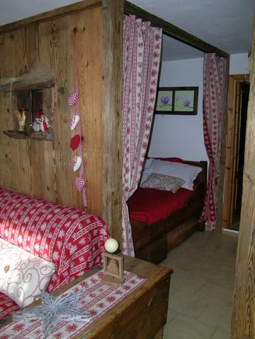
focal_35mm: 31
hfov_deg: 45.4
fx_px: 304
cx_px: 128
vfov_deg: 58.4
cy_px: 170
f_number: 2.9
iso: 50
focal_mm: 6.5
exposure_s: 1/60.1
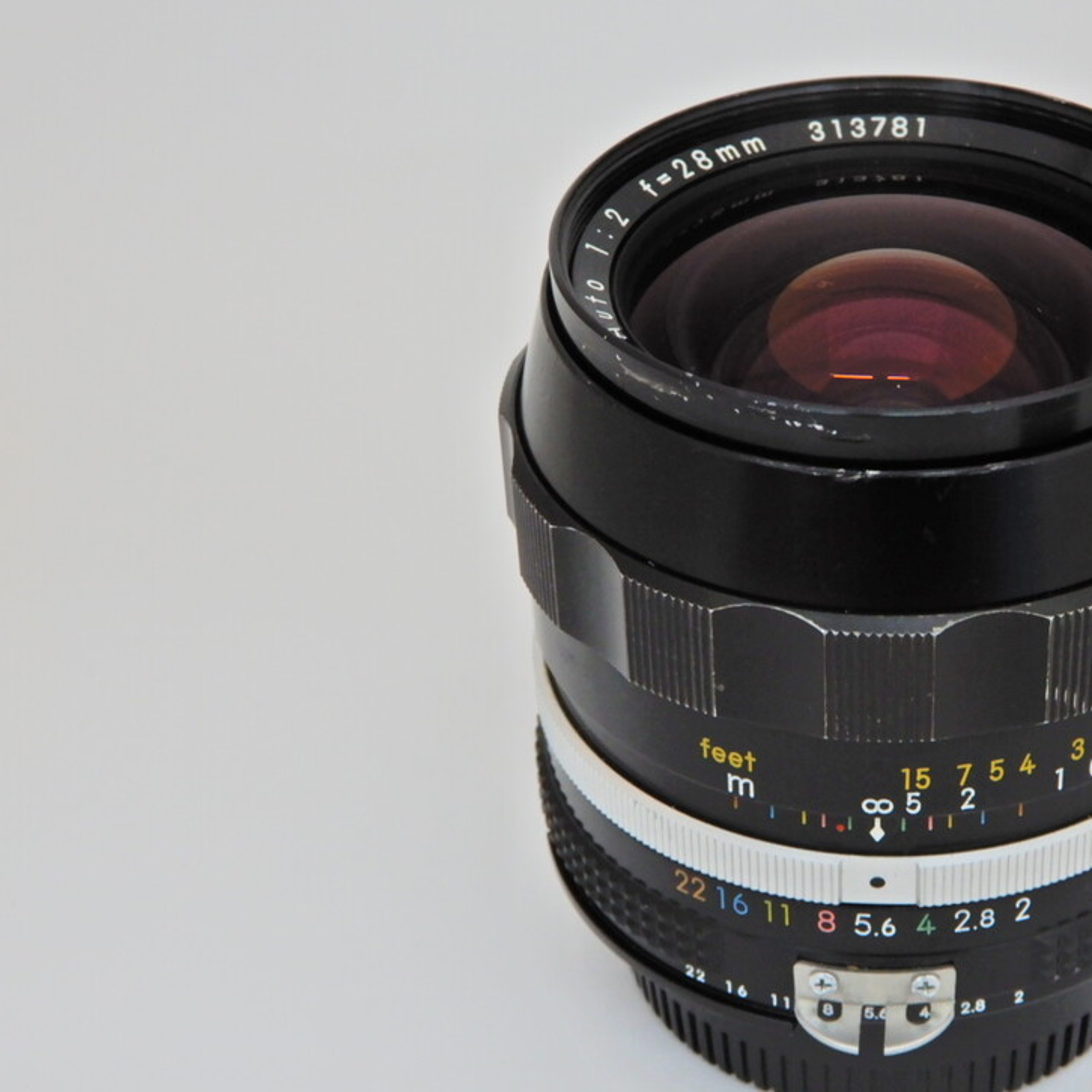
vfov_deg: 23.7
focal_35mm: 73
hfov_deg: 23.3
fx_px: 2605
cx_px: 883
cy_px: 590
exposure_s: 1/30
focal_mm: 8.9
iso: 180
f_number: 4
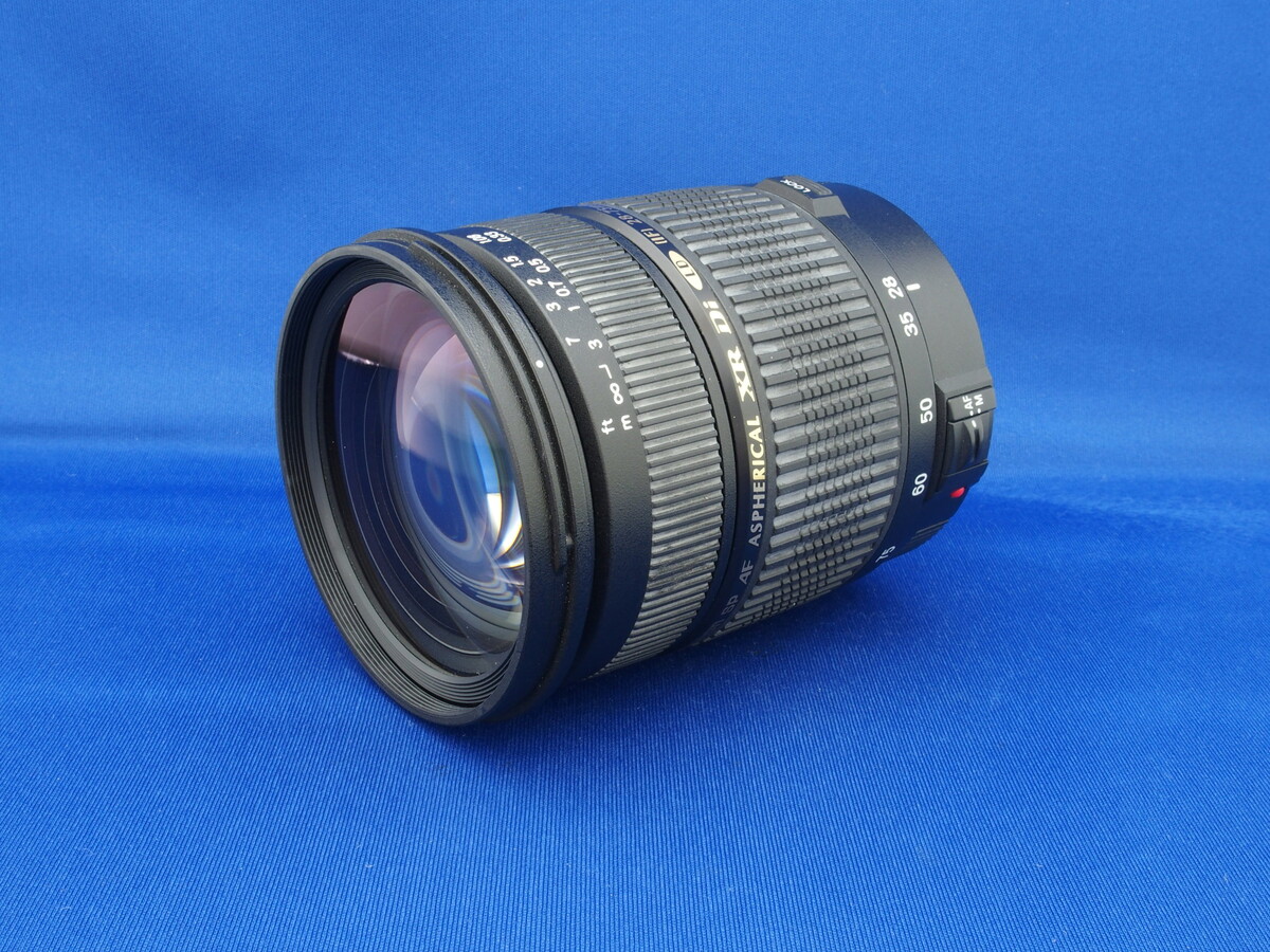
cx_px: 635
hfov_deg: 49.0
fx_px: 1394
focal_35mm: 38
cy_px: 476
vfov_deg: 37.7
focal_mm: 8.1
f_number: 8
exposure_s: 2.5
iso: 100
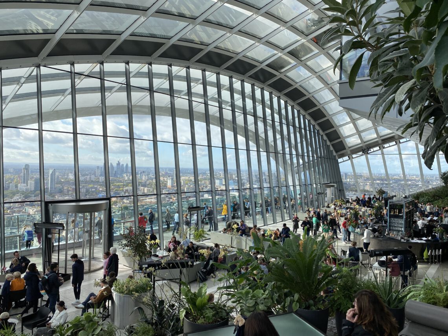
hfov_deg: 67.3
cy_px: 168
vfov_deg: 53.1
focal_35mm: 26
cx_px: 224
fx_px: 336
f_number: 1.8
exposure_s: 1/871
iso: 32
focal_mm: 4.25
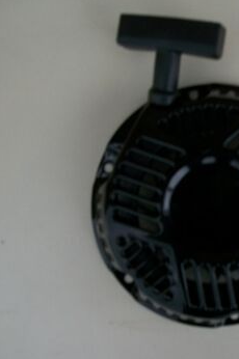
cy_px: 183
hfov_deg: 25.4
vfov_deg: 38.2
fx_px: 519
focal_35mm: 52
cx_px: 197
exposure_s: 1/60
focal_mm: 6
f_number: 2.7
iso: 80
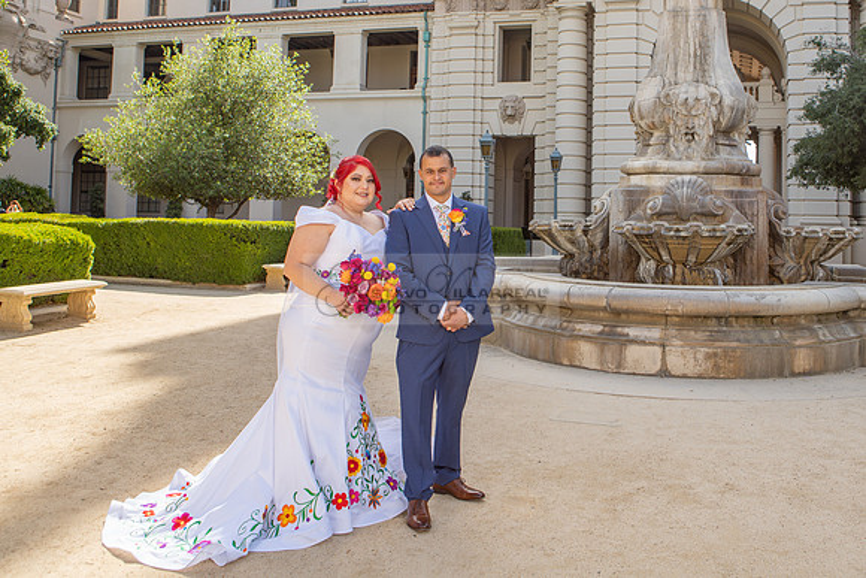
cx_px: 532
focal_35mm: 34
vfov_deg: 38.4
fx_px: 819
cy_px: 185
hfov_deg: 55.2
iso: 100
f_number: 5.6
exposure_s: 1/200
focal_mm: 25
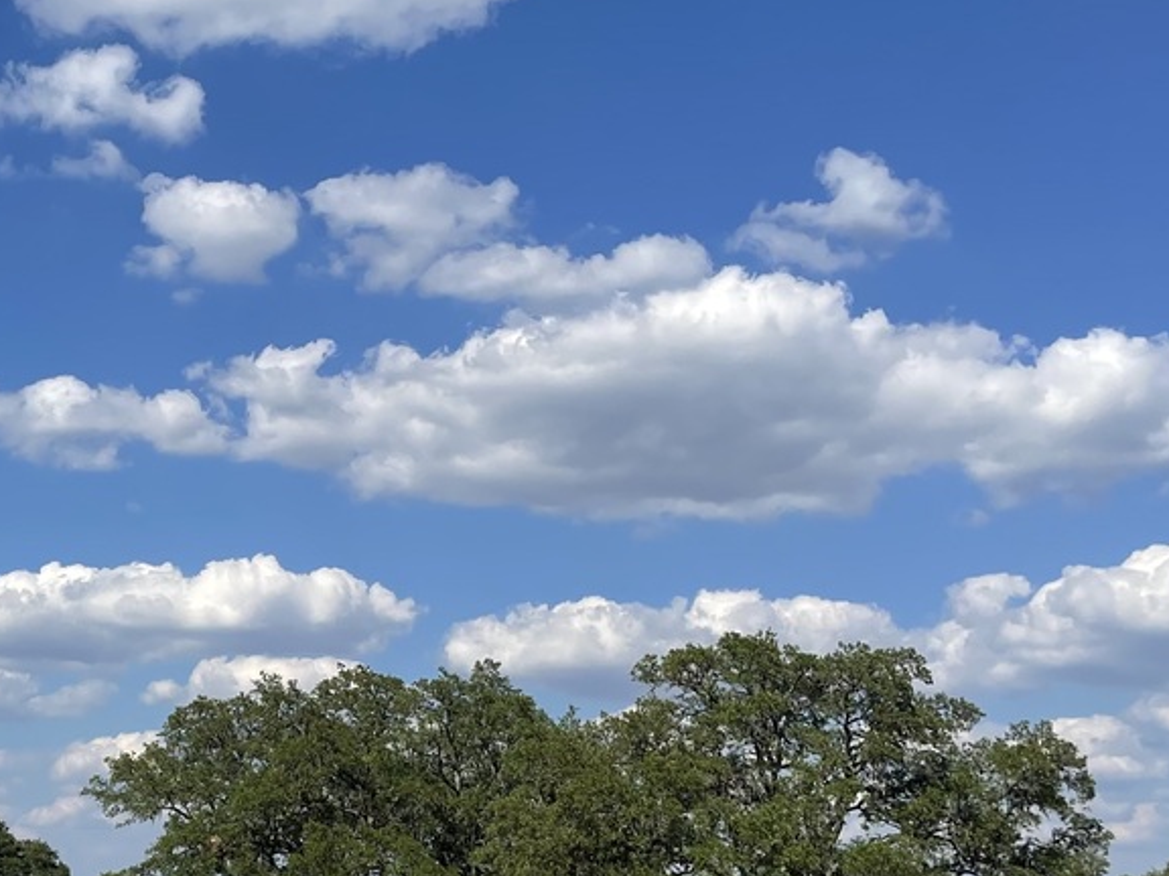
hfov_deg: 28.0
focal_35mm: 65
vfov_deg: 22.3
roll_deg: -0.4
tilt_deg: +5.7
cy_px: 687
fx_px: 2195
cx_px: -10
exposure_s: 1/5556
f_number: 1.6
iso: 32
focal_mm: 4.2
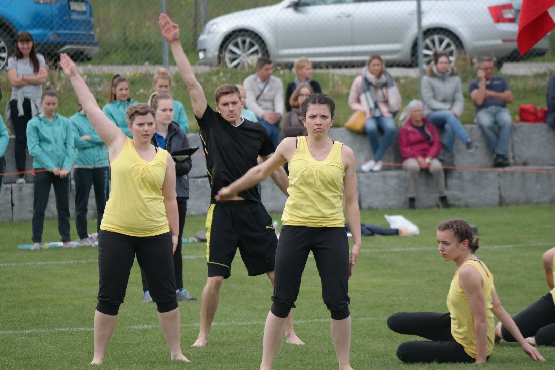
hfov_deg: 6.7
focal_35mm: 308
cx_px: 278
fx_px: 4747
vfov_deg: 4.5
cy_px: 185
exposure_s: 1/320
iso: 200
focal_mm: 200
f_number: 5.6
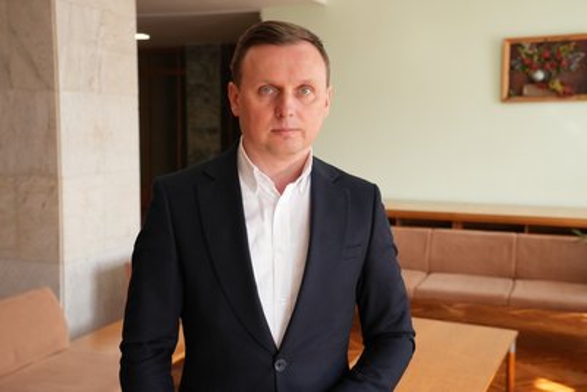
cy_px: 196
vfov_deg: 29.3
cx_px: 294
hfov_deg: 42.7
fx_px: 750
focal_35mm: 46
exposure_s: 1/200
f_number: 5
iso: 1250
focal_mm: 46
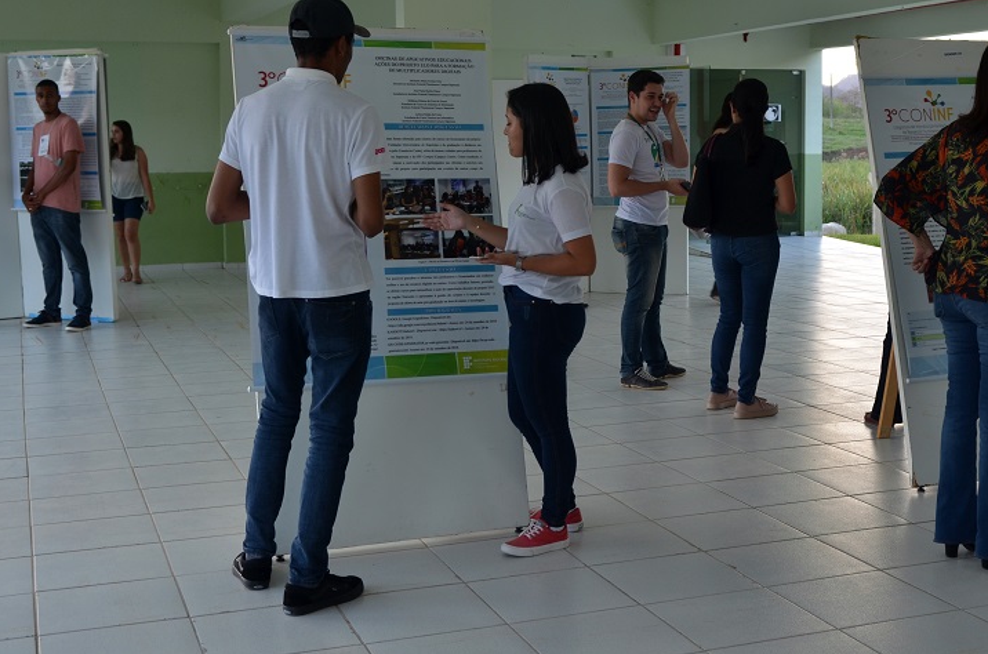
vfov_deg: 27.4
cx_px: 585
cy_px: 276
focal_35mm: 49
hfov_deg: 40.3
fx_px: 1342
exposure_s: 1/60
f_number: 4
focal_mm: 26
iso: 200
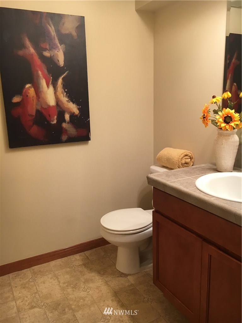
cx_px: 121
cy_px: 162
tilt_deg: -11.5
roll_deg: +0.5
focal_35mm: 29
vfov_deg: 61.7
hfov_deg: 48.2
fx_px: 270
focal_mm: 4.15
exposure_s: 1/30
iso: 64
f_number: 2.2
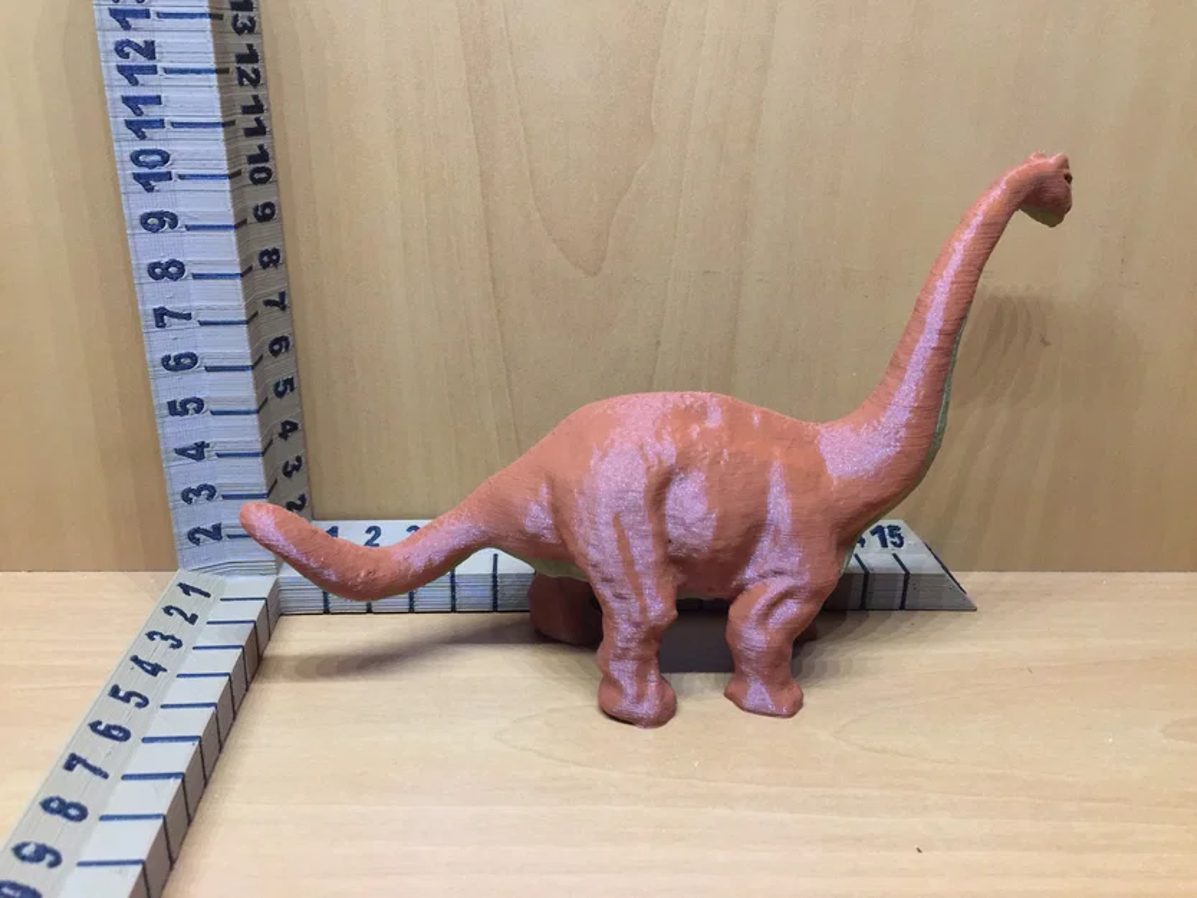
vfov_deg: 48.2
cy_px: 449
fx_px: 1003
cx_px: 598
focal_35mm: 29
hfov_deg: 61.7
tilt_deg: -22.6
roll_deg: -2.8
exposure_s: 1/15
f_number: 2.2
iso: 125
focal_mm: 4.15
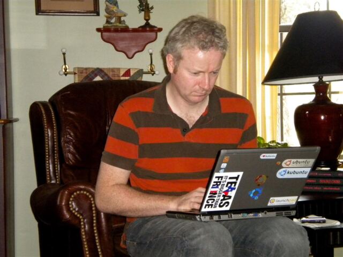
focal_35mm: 79
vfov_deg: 18.7
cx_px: 172
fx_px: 783
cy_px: 128
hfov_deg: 24.7
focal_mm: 14.3
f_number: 5.1
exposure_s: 1/60
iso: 800
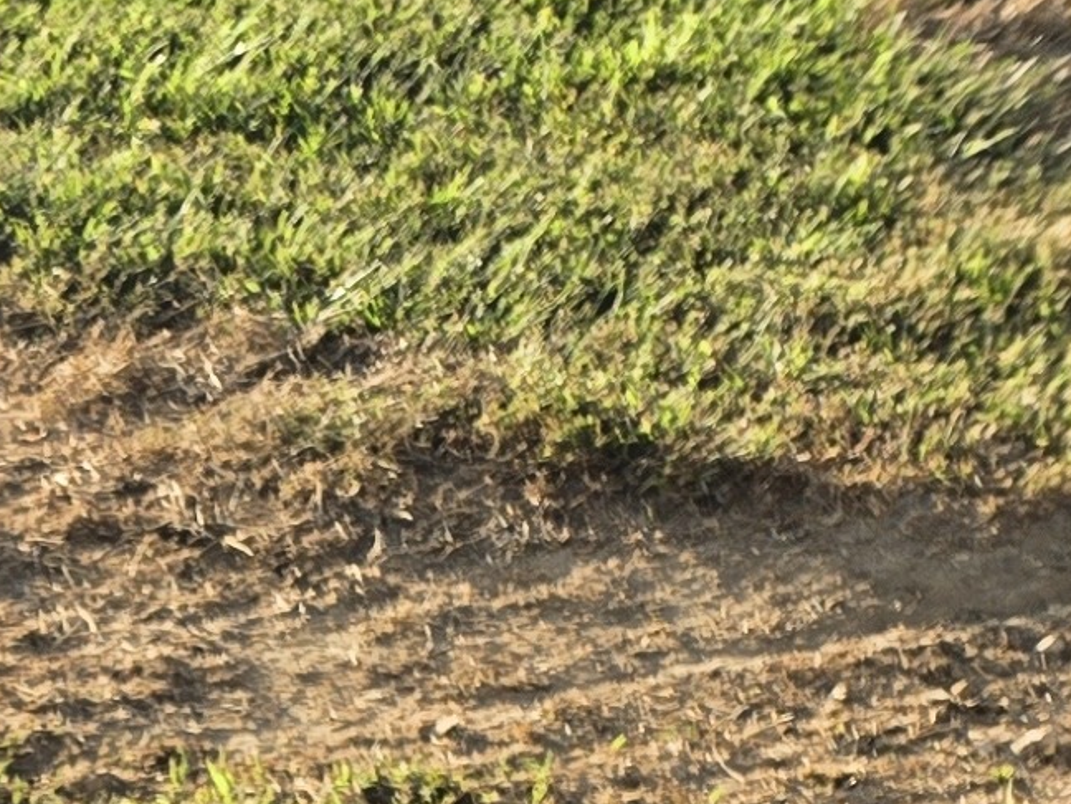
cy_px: 2440
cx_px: -2192
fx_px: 4393
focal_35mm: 142
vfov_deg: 8.6
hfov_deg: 10.1
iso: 25
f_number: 1.8
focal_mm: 5.4
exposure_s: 1/394
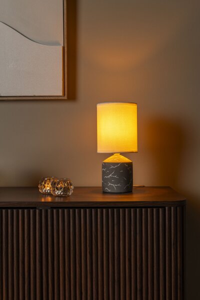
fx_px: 417
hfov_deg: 27.0
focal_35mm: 50
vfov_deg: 39.6
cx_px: 100
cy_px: 150
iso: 400
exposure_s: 1/13
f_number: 13
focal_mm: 50
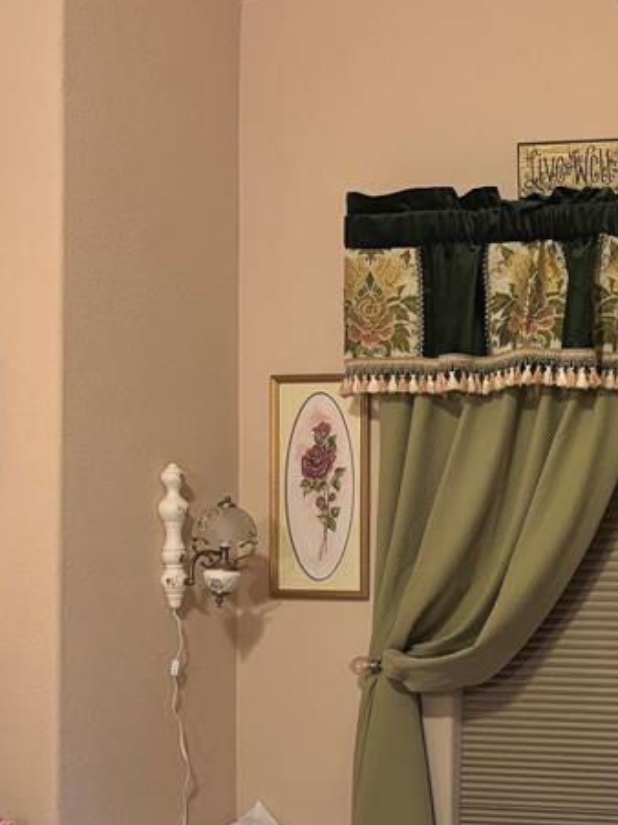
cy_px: 576
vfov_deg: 32.3
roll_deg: -0.9
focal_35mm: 59
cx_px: 746
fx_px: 1405
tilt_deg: +0.2
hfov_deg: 22.8
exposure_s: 1/40
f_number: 1.6
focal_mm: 5.96
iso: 400
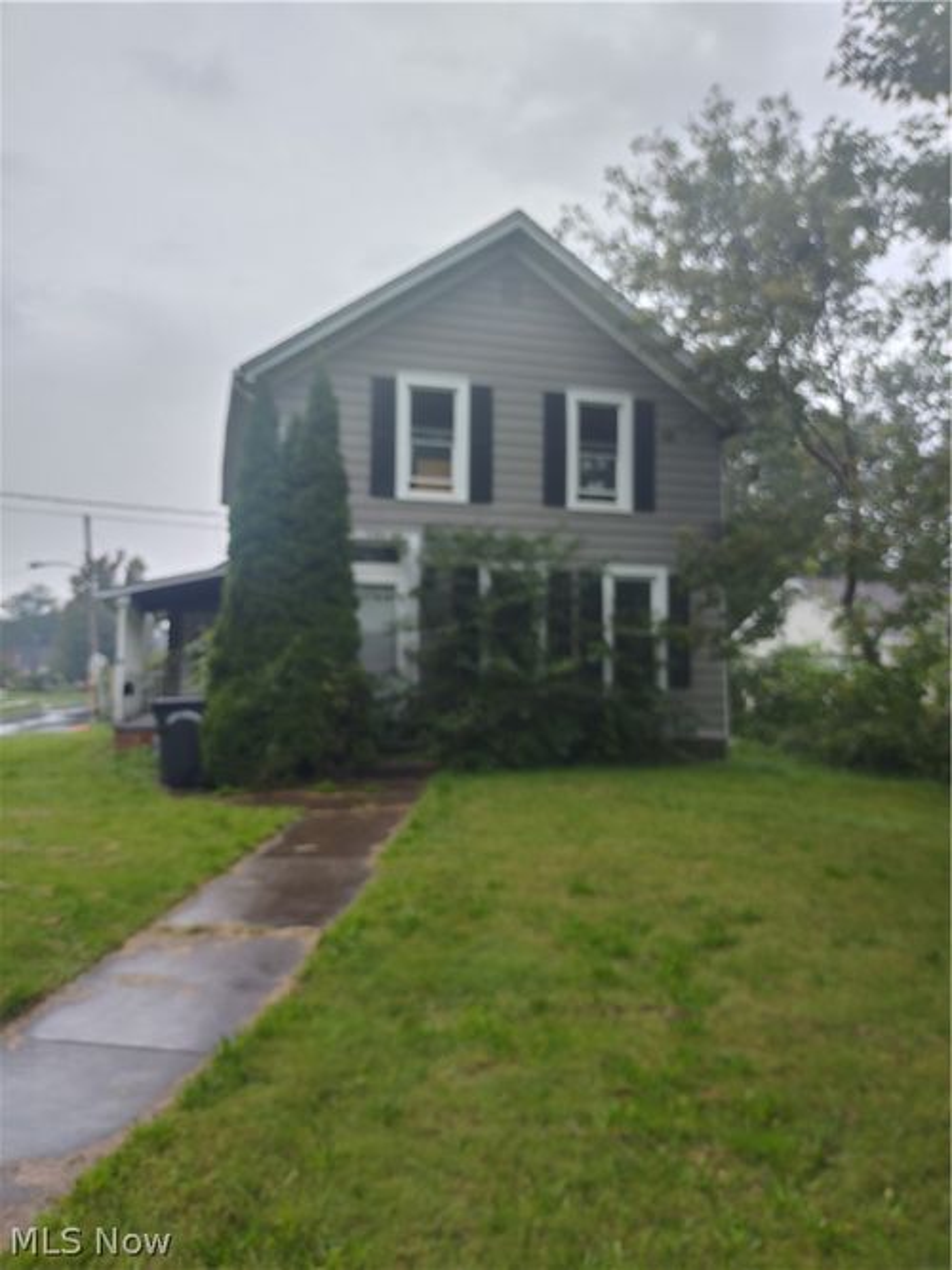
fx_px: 917
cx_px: 476
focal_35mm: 25
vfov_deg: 69.4
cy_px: 635
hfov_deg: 54.9
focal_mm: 4.7
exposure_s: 1/60
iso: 50
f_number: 1.79
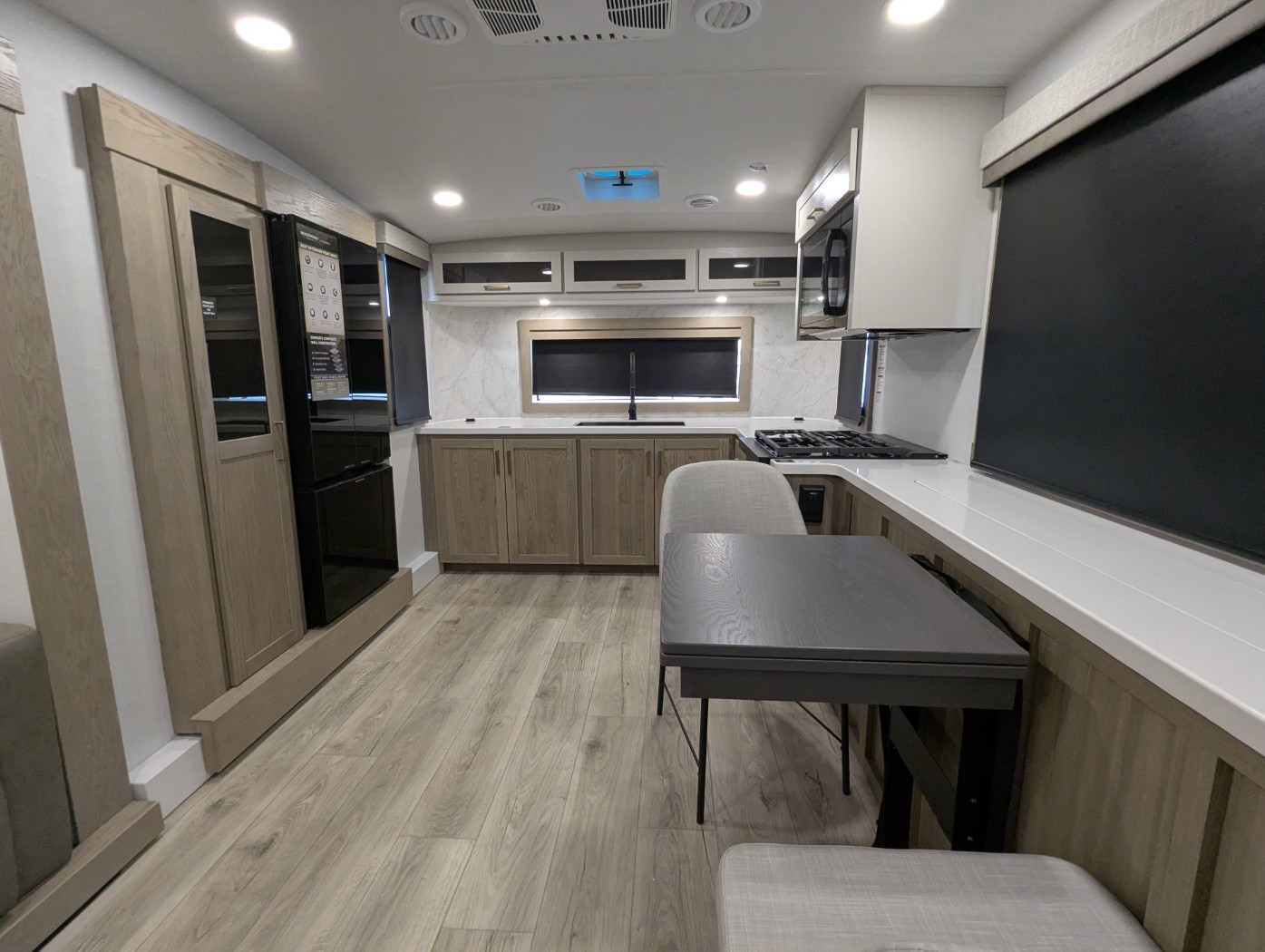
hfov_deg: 94.4
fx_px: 585
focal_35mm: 16
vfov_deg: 78.2
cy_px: 476
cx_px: 632
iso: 245
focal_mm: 2.35
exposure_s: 1/66.7
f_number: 2.2
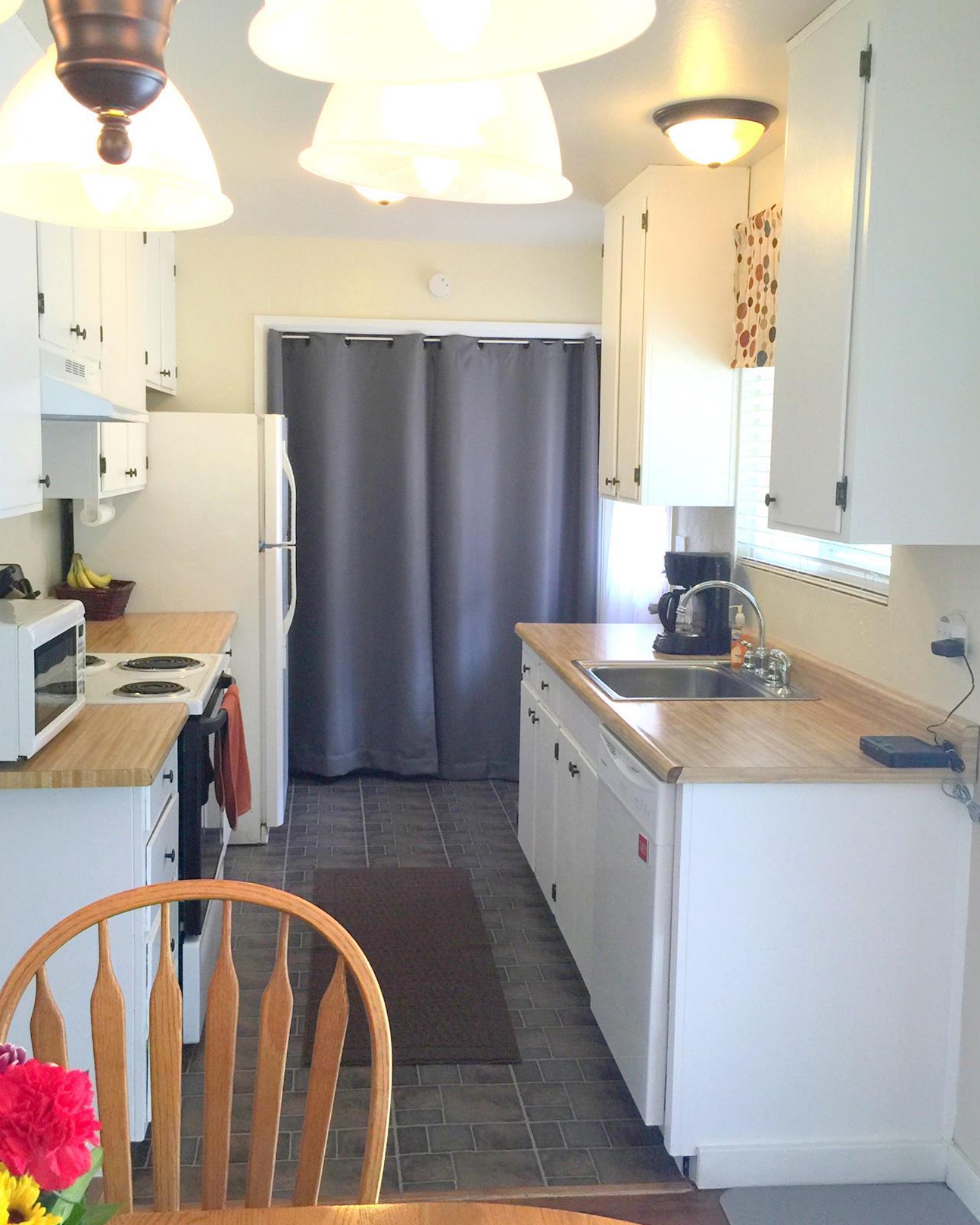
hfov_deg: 42.2
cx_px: 461
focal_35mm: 35
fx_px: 1269
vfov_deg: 51.5
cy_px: 603
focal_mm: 4.15
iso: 40
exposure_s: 1/30
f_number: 2.2
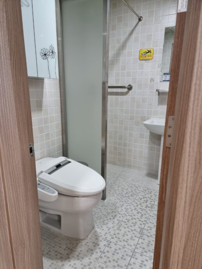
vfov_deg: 71.6
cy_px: 134
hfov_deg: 56.8
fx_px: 187
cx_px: 101
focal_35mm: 24
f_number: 1.8
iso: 250
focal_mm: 6.7
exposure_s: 1/120
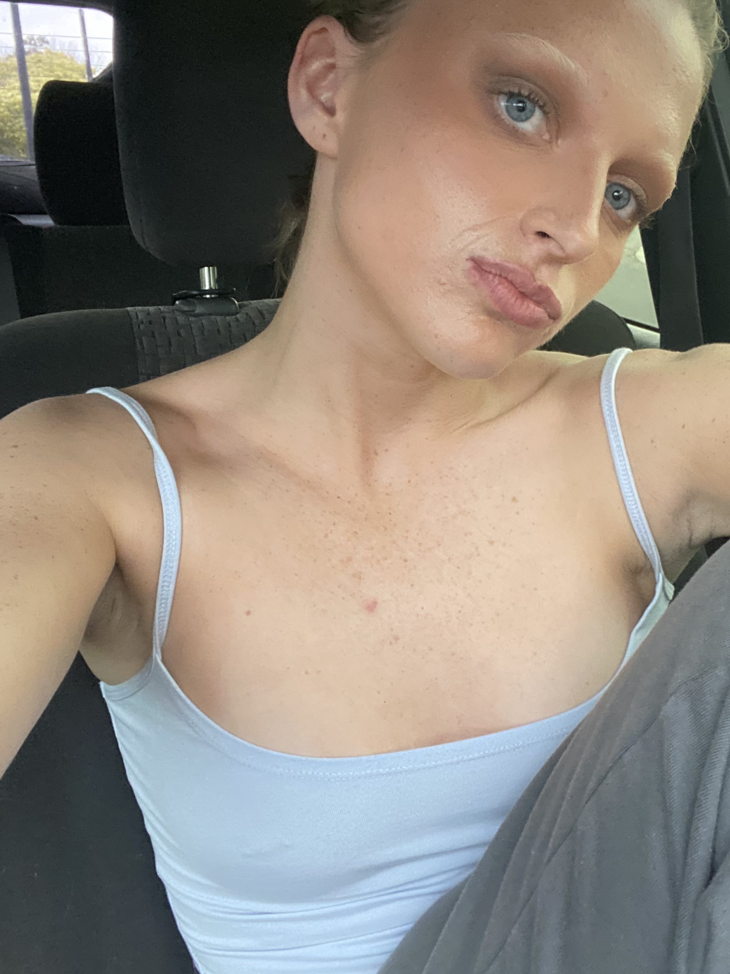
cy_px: 489
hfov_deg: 38.2
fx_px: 1040
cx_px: 488
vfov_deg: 50.1
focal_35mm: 37
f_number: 2.2
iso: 400
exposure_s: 1/59
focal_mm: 2.71
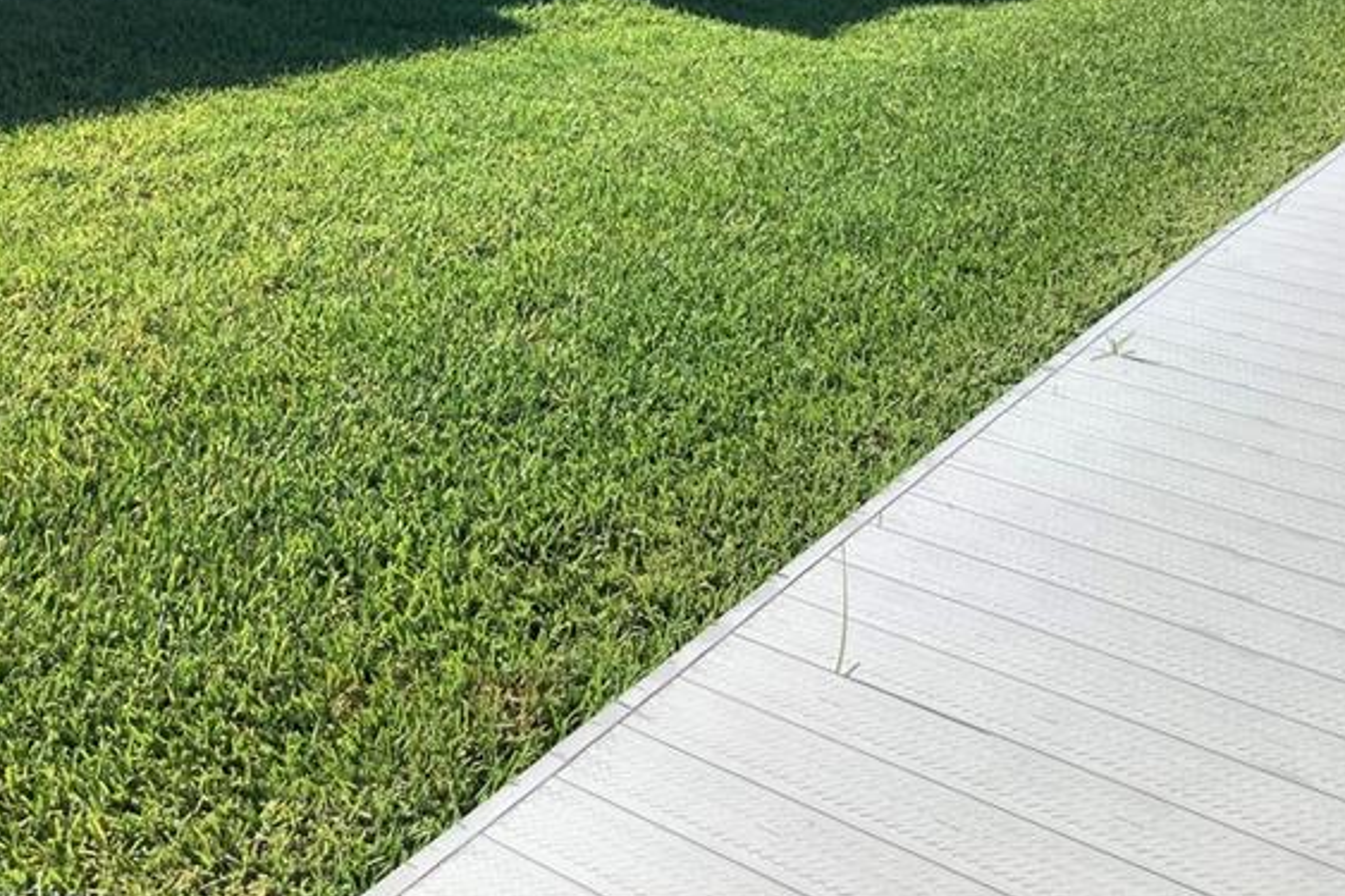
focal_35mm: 44
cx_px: 669
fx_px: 1643
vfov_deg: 28.6
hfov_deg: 44.5
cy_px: 0
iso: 25
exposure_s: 1/1381
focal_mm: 3.3
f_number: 2.4
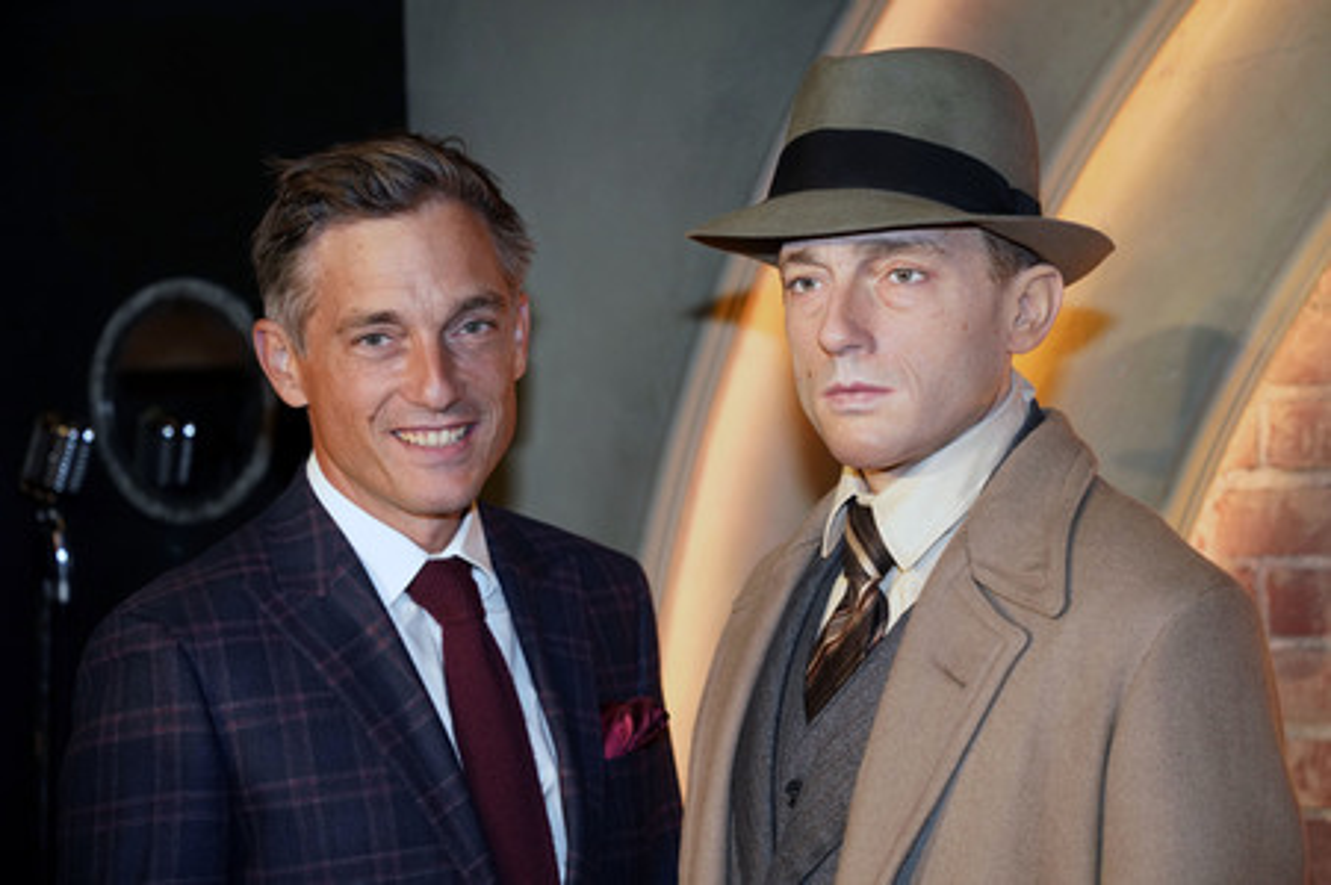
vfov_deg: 17.5
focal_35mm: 78
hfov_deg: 26.0
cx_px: 666
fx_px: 2882
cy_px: 442
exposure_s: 1/100
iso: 2000
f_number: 4
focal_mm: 78
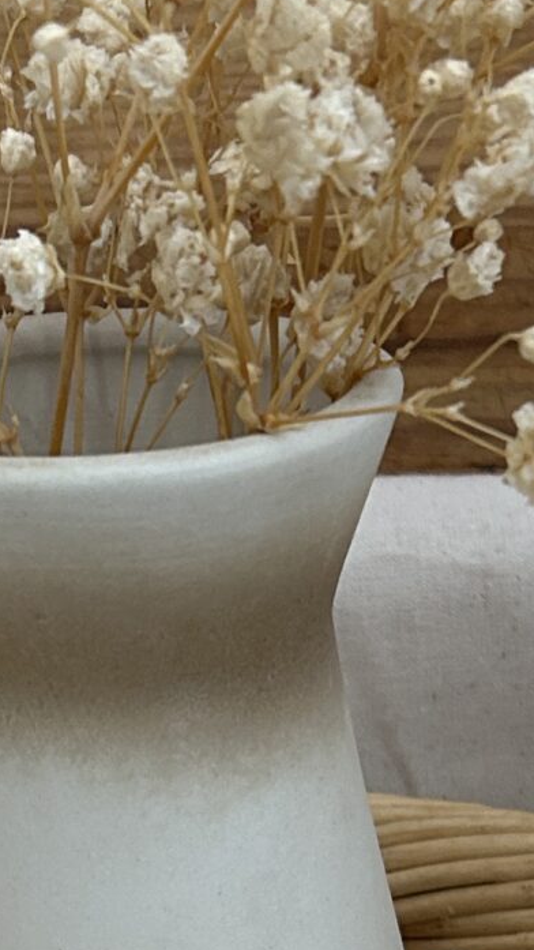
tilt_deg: -26.1
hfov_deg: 11.6
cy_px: 923
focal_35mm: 104
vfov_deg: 20.0
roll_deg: +0.1
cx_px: 210
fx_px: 2618
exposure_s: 1/50
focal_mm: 5.7
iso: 200
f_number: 1.5
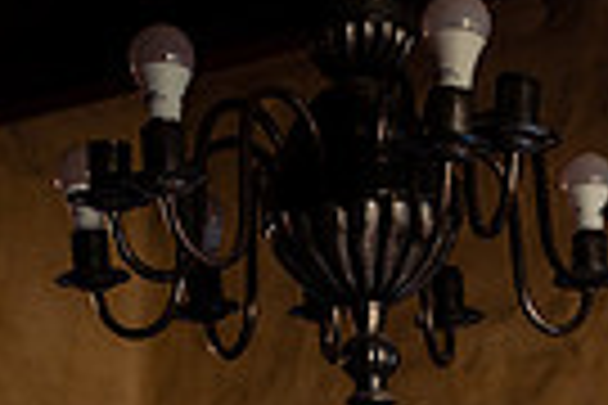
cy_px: 862
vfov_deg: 11.6
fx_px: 1739
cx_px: 365
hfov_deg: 19.8
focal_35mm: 103
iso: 800
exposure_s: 1/160
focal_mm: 24
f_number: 2.8
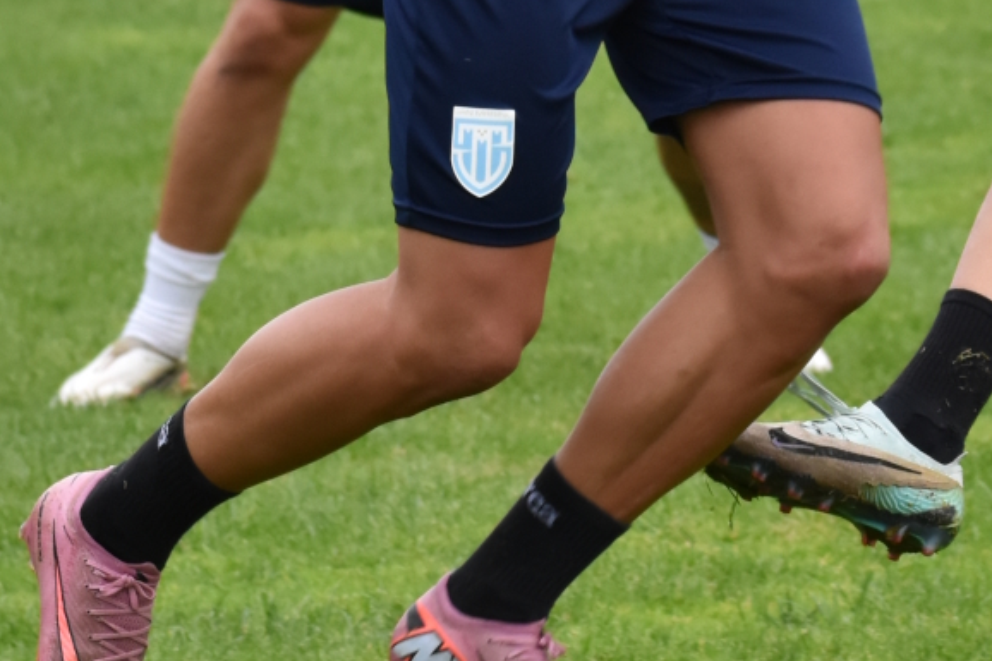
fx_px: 18594
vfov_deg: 2.0
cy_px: -35
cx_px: 1212
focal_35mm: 675
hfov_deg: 3.1
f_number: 7.1
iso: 800
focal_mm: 130
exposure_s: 1/500
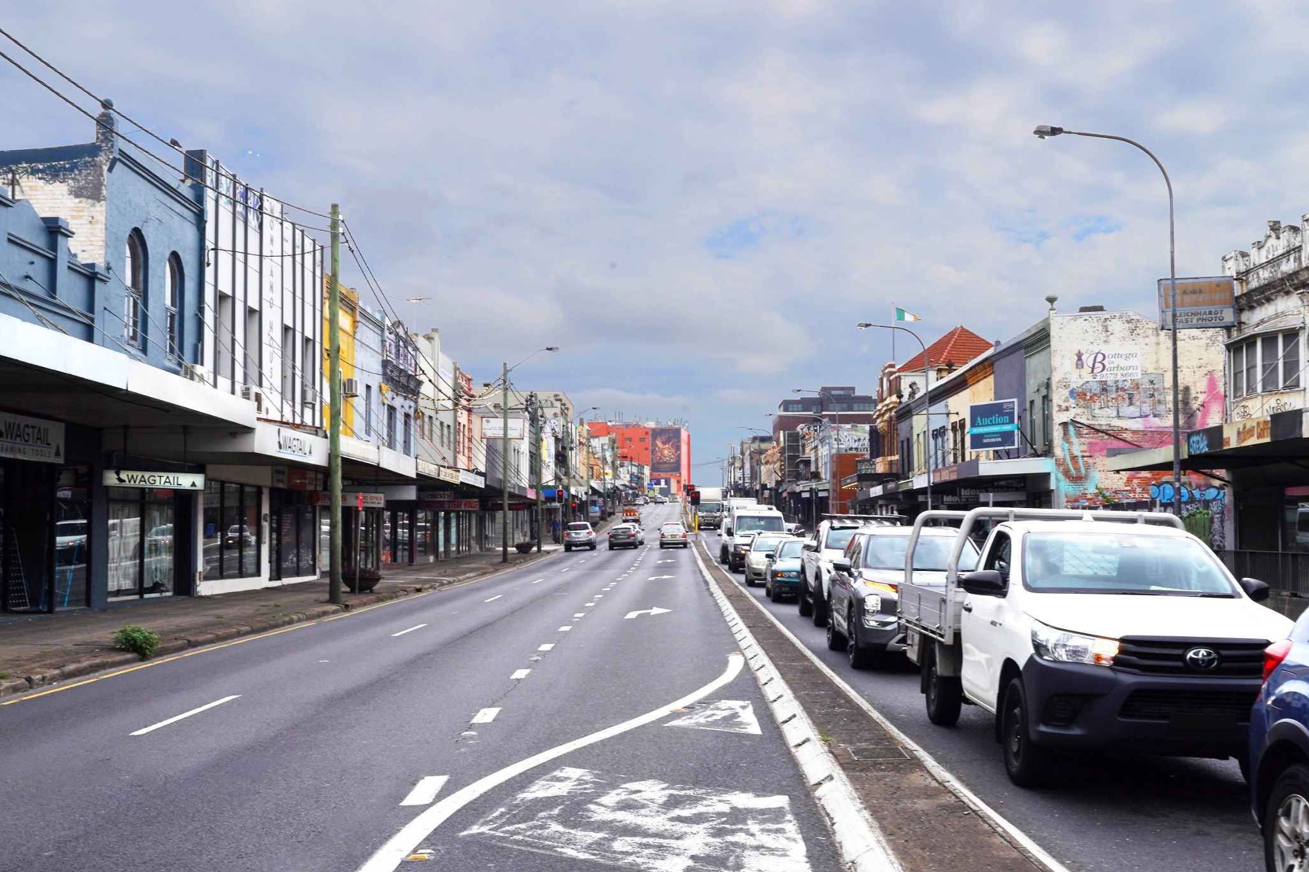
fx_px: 1491
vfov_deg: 32.6
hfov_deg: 47.3
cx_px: 722
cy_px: 466
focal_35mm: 41
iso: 100
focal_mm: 33
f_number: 18
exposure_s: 1/125
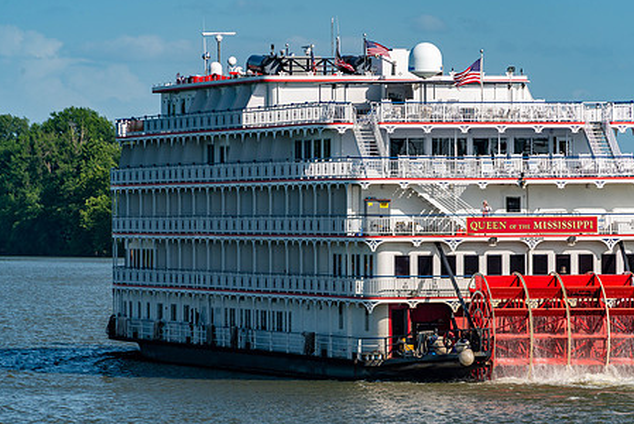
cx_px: 390
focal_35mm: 327
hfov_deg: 6.3
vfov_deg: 4.2
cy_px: 244
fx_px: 5762
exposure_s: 1/250
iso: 100
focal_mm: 250
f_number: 8
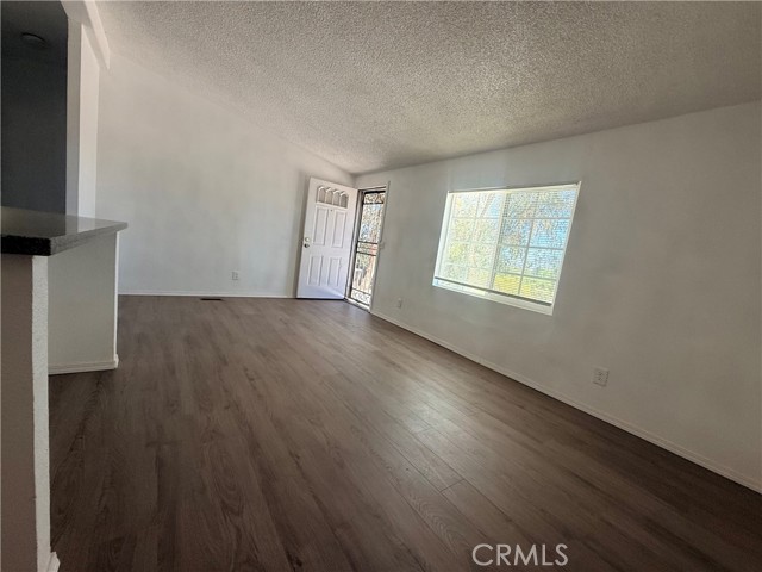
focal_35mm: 14
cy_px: 286
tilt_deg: -7.4
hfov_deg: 102.1
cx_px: 381
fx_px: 308
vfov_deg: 85.7
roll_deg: -8.6
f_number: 2.2
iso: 100
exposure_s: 1/99
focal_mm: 2.22
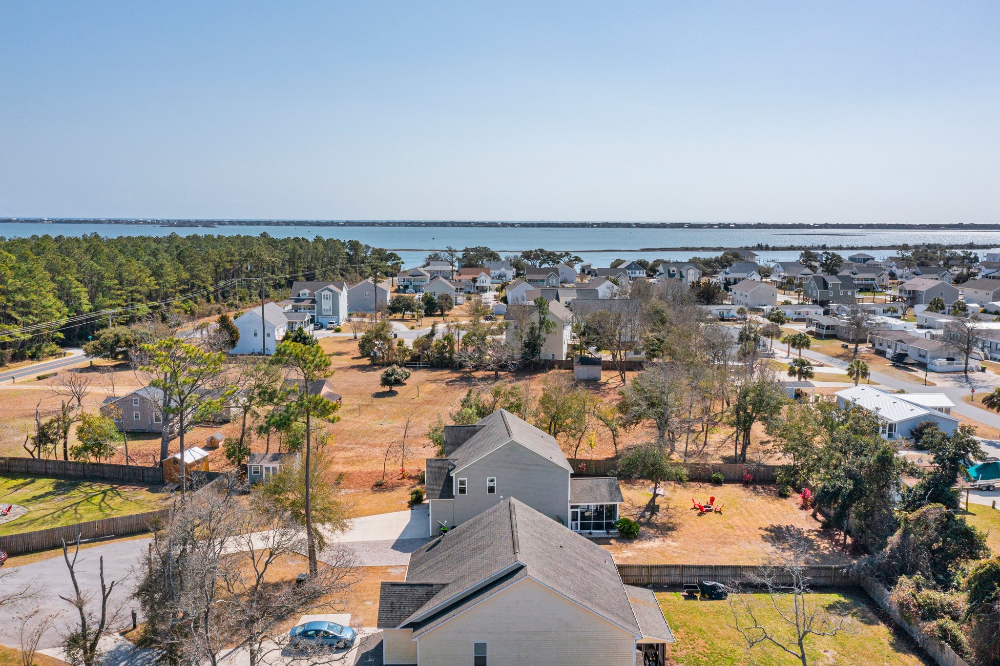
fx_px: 777
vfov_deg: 46.4
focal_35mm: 28
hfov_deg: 65.5
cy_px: 333
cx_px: 500
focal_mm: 10.26
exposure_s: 1/640
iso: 100
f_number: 7.1
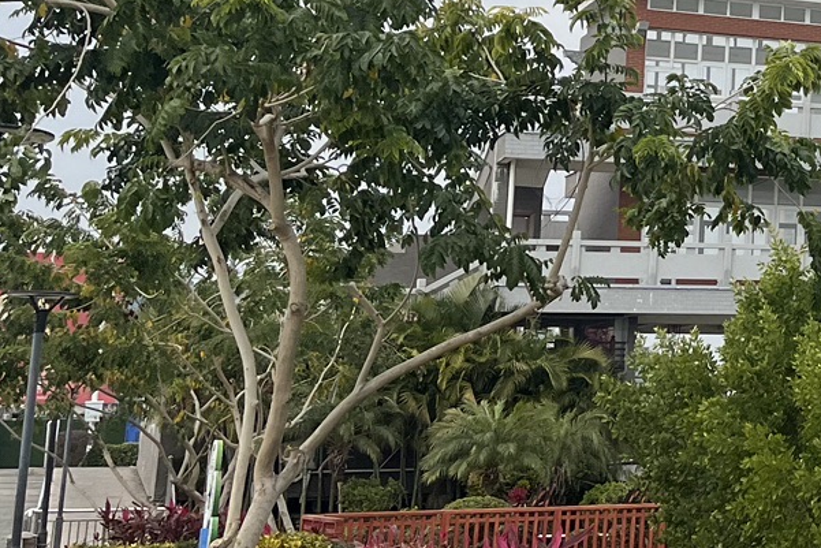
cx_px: 1268
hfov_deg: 19.4
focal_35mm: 90
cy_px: -40
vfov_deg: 14.9
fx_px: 2053
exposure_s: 1/6897
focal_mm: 5.1
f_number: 1.6
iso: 50
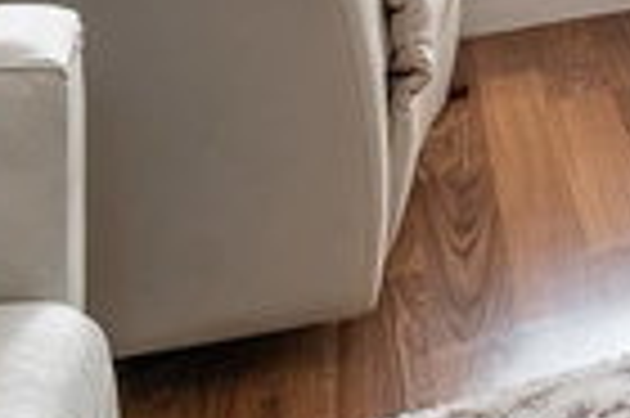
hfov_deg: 16.8
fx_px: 1503
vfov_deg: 12.7
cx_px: 1305
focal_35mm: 86
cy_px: -551
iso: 200
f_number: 8
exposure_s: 1/80
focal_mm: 10
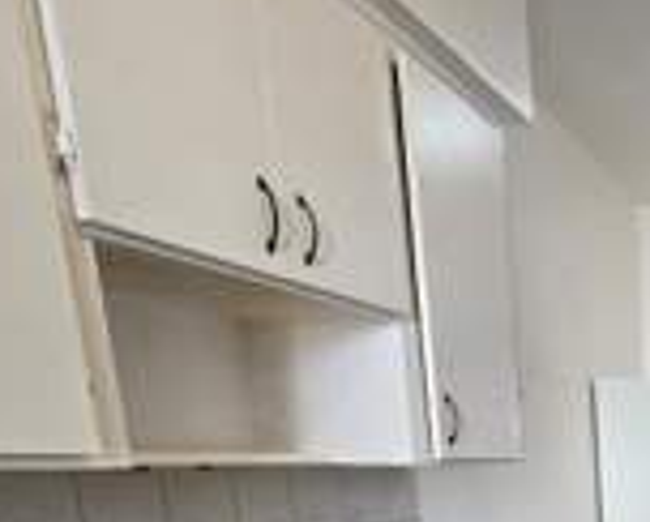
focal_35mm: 40
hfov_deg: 33.8
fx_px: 770
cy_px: 659
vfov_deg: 30.5
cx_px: 834
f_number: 2.2
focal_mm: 2.2
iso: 100
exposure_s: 1/60
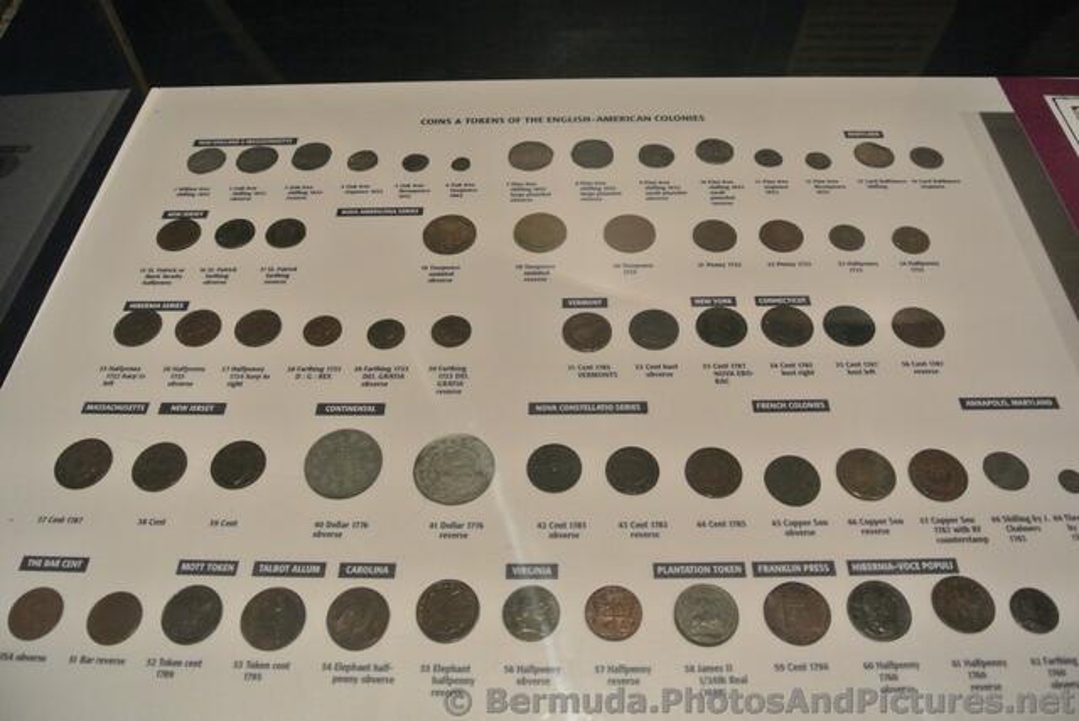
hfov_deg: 67.3
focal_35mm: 27
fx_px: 810
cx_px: 540
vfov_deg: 48.0
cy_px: 360
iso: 1400
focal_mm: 10
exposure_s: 1/30
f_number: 3.5
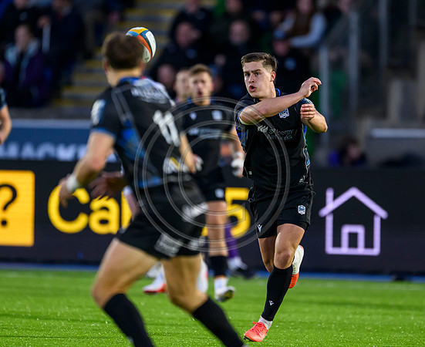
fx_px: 9139
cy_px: 151
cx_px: 264
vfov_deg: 2.2
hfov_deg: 2.7
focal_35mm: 721
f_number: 4
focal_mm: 560
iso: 4000
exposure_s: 1/1250
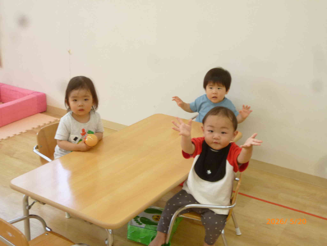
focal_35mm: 47
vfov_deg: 30.9
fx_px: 444
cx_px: 164
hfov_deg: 40.4
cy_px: 123
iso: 200
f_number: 3.4
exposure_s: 1/80
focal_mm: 8.4
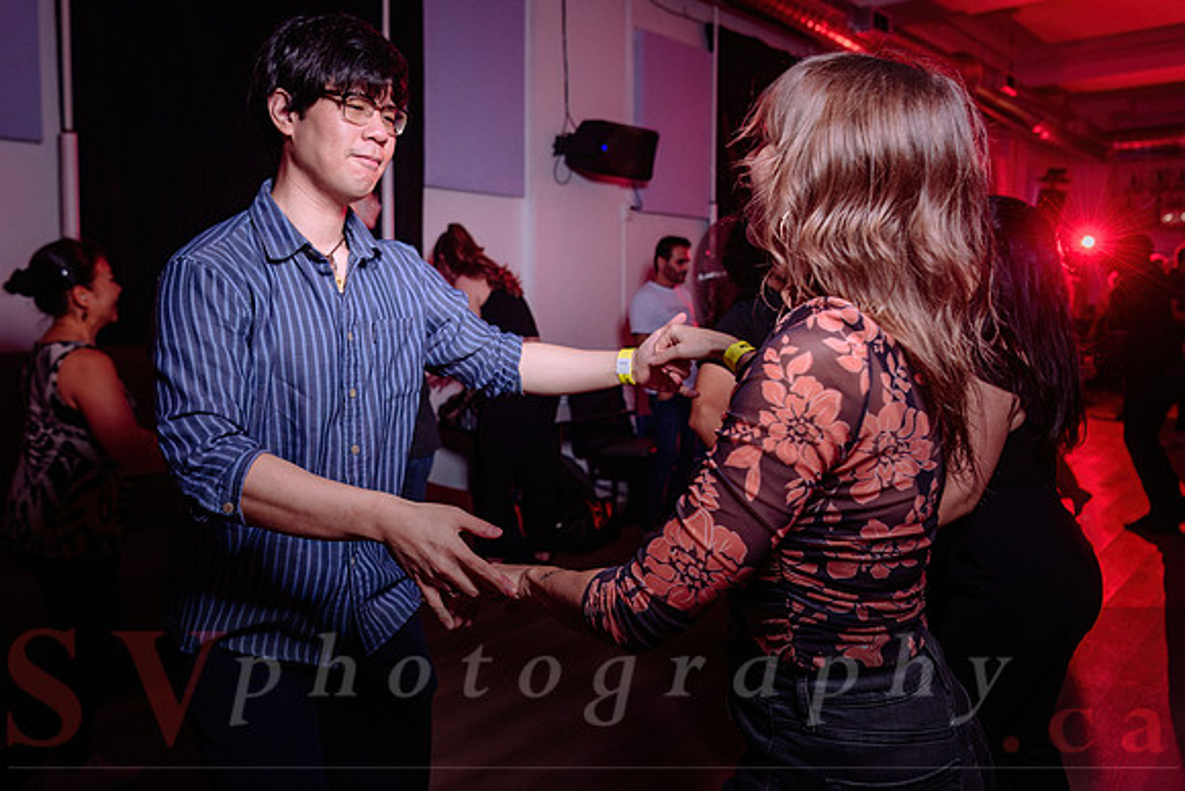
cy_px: 342
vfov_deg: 44.2
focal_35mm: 30
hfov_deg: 62.7
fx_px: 972
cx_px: 575
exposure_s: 1/60
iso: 800
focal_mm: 26
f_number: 3.5
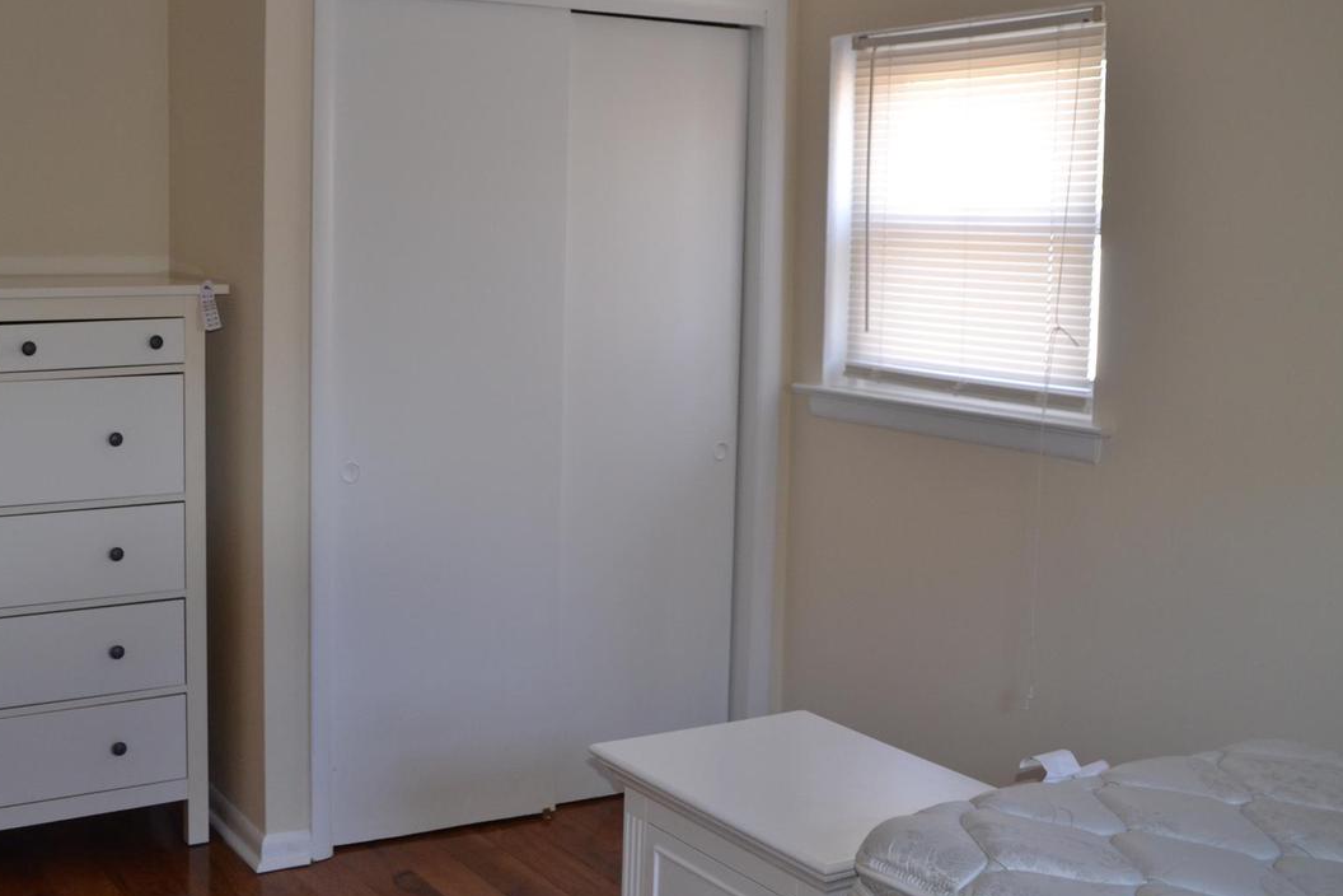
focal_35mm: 45
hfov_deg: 43.2
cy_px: 364
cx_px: 491
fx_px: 1679
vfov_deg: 29.8
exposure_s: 1/60
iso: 450
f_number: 3.8
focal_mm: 22
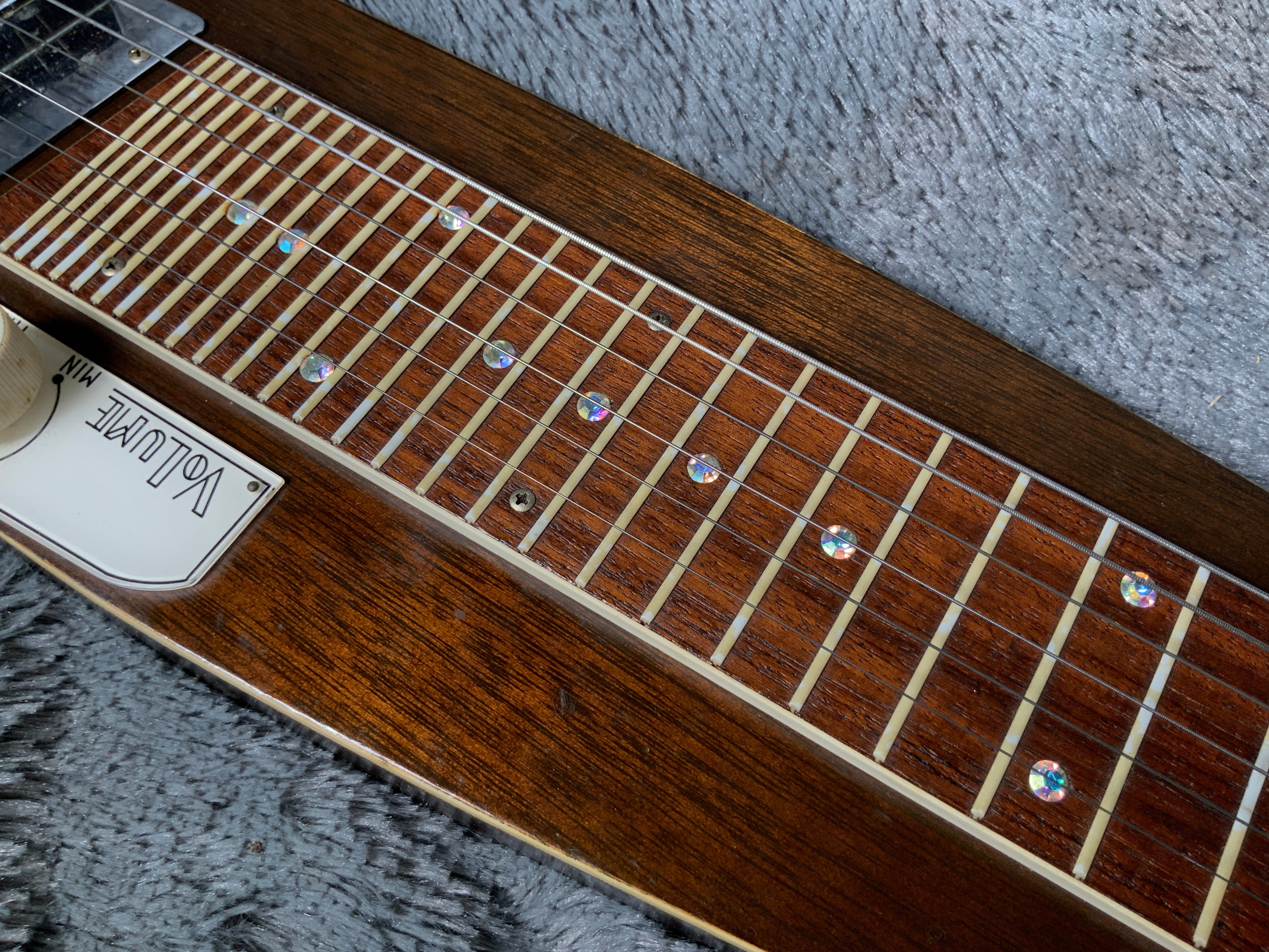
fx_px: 1063
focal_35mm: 29
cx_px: 634
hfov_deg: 61.7
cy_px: 476
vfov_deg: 48.2
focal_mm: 3
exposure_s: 1/104
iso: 64
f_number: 1.8
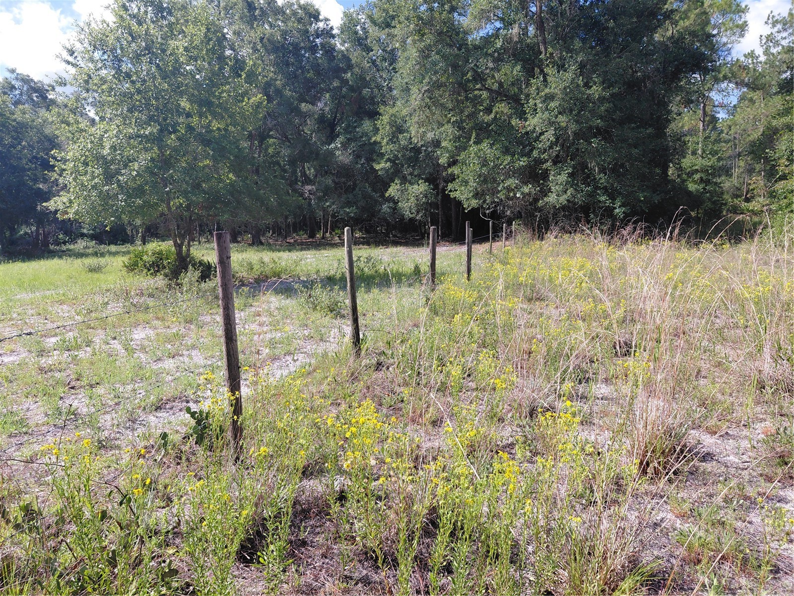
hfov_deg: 69.4
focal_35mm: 25
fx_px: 573
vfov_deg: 54.9
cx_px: 397
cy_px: 298
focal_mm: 4.69
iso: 50
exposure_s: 1/1352
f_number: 1.8
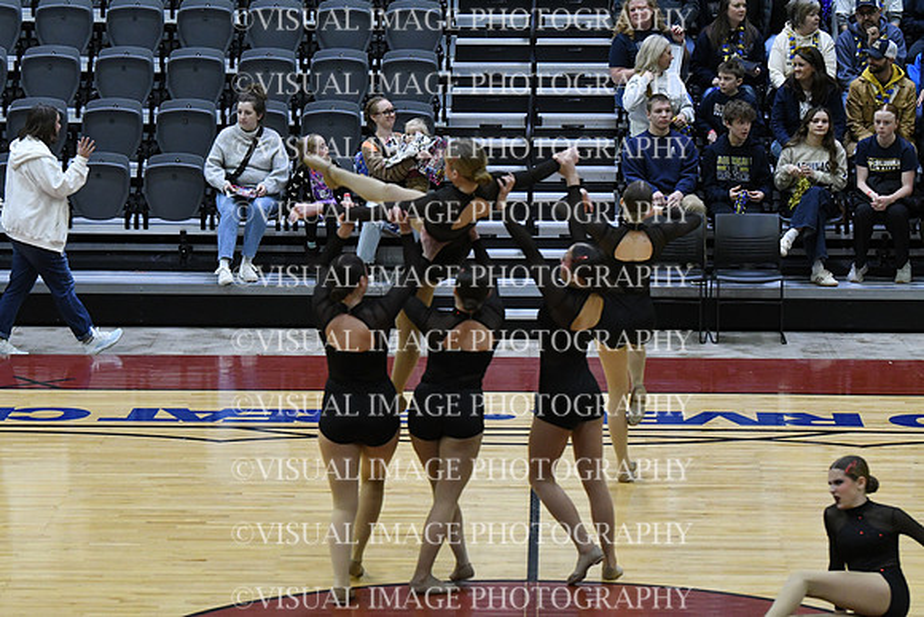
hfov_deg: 13.1
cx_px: 462
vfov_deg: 8.7
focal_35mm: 157
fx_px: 4030
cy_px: 308
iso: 5000
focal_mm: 105
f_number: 4
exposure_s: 1/500
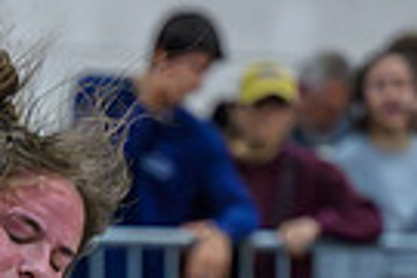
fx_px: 5316
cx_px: -47
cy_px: 661
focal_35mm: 459
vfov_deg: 3.0
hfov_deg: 4.5
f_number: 2.8
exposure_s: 1/640
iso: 10000
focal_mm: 90
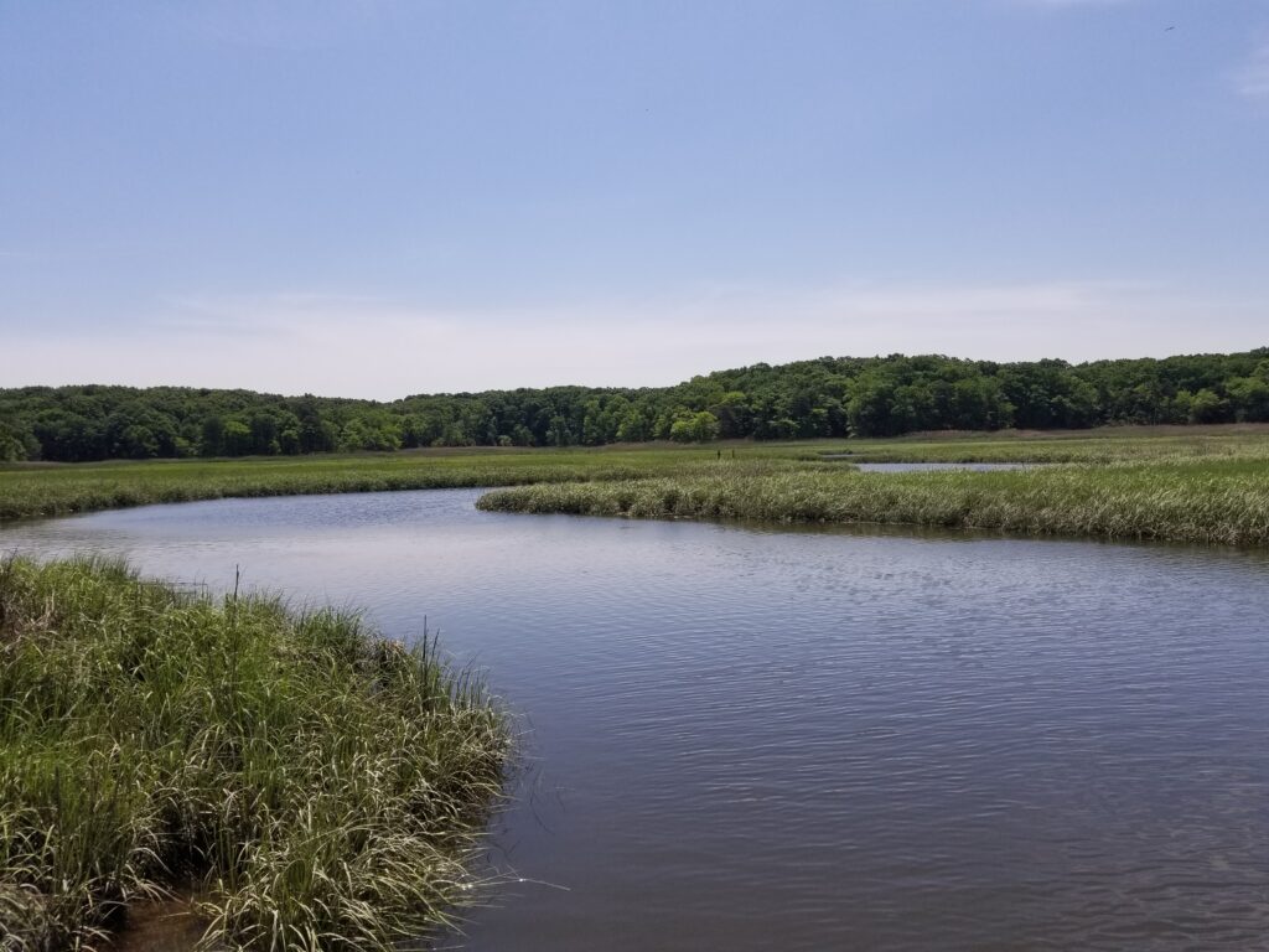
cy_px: 476
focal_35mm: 26
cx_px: 634
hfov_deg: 67.3
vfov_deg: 53.1
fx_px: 953
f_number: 1.7
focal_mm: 4.25
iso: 50
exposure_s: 1/4512
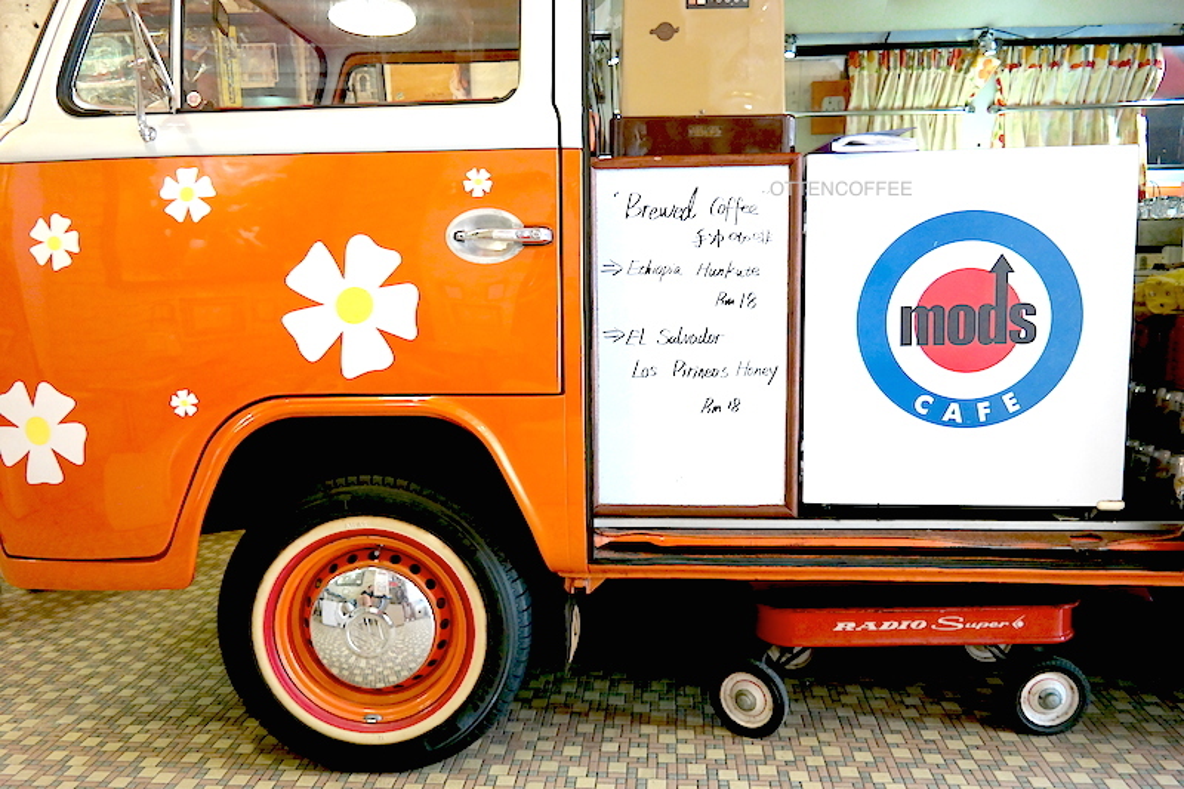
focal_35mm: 27
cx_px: 592
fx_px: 888
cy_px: 394
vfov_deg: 47.9
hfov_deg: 67.4
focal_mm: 18
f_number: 3.5
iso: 800
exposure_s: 1/40
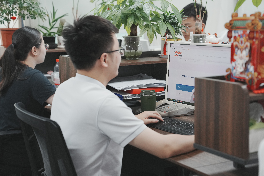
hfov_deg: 28.8
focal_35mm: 70
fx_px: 513
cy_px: 88
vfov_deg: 19.5
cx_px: 132
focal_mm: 70
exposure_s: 1/125
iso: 1250
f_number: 4
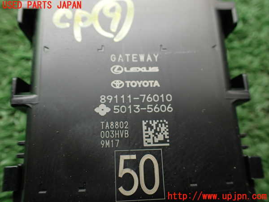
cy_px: 101
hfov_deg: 60.0
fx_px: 233
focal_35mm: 30
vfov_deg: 46.8
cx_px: 134
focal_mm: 5.4
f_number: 2.3
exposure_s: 1/125
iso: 200
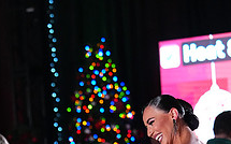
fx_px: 2472
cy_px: 294
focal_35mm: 393
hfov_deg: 5.3
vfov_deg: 3.3
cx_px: 46
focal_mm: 143
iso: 6400
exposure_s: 1/400
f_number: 4.5
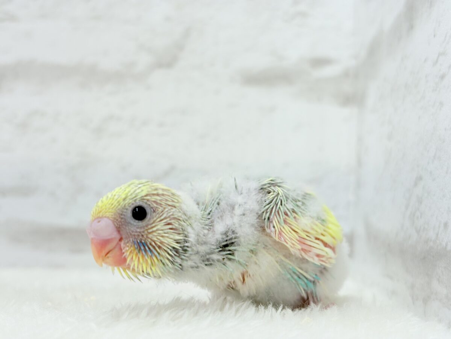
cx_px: 226
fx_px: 677
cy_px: 170
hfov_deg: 36.8
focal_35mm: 52
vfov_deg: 28.0
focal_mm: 5.96
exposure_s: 1/50
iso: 32
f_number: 1.6
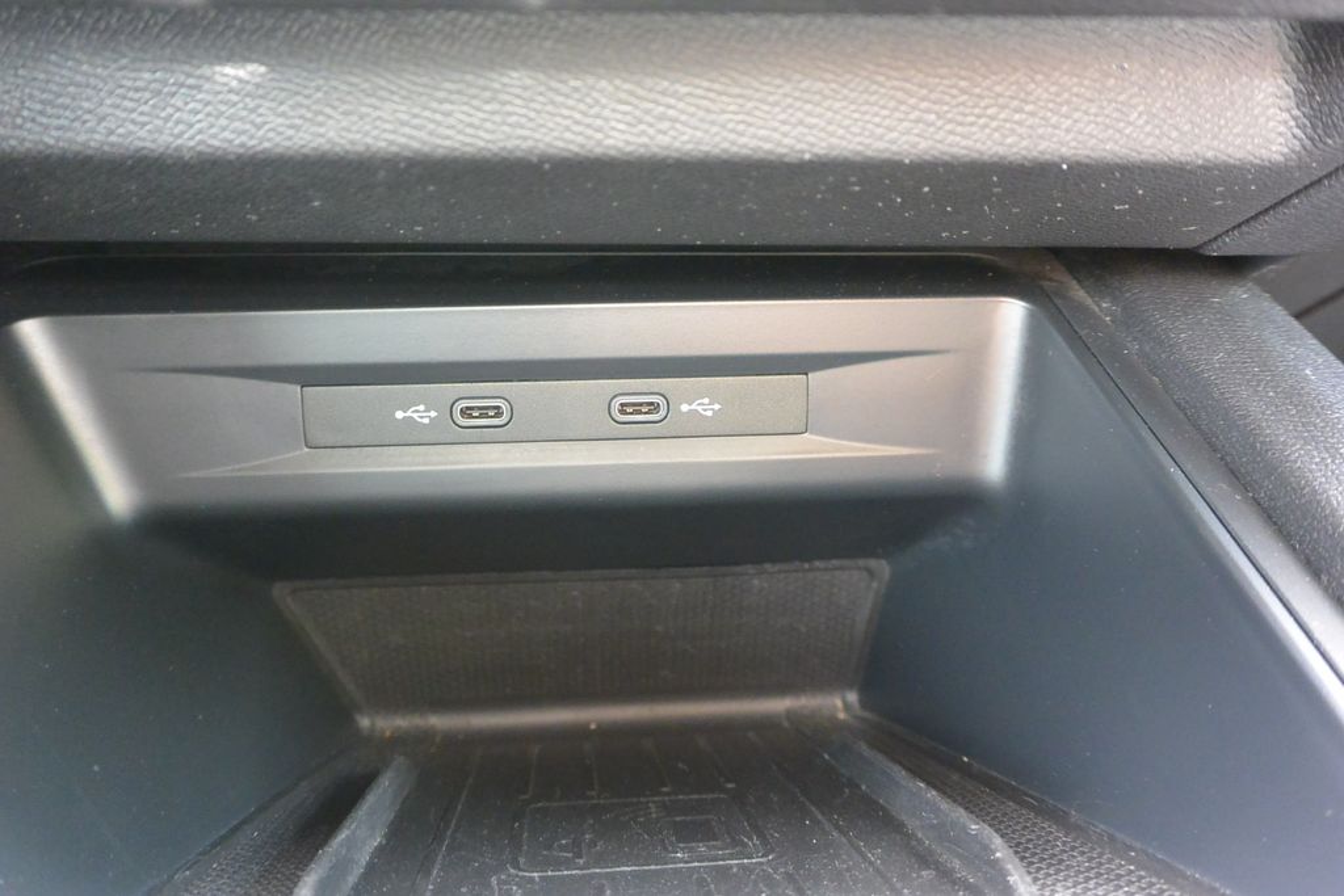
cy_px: 448
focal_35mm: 29
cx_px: 672
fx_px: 1083
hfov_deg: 63.7
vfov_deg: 45.0
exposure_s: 1/30
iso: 1400
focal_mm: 11
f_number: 3.5
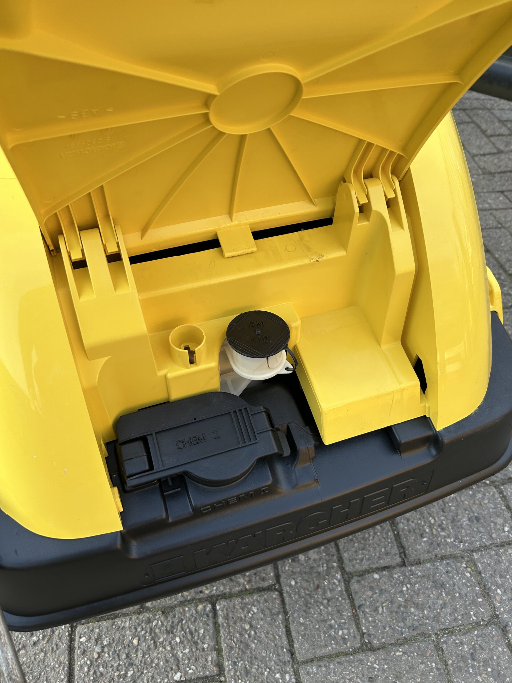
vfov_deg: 67.3
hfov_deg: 53.1
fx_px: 513
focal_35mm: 26
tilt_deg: -47.8
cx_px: 256
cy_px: 342
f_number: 1.5
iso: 50
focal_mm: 5.7
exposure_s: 1/379
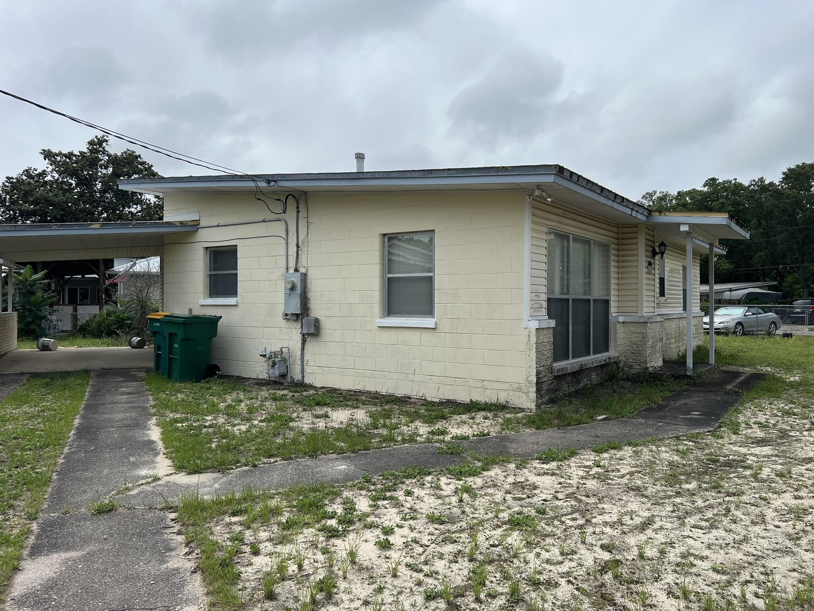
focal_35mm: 26
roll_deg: +0.4
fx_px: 611
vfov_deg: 53.1
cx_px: 407
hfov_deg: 67.3
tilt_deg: +0.0
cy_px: 306
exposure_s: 1/7463
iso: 50
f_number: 1.5
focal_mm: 5.7
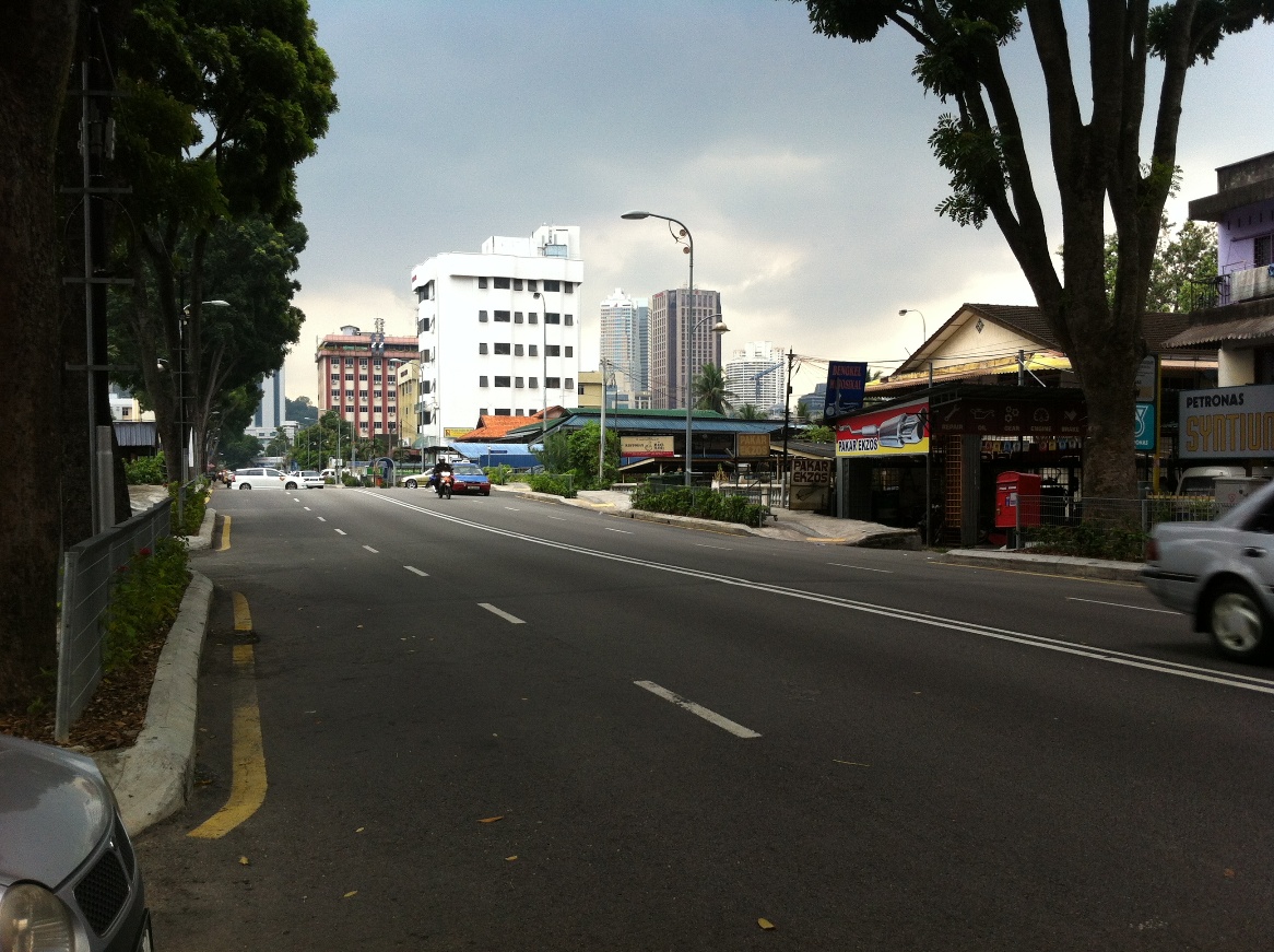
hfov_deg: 52.7
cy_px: 476
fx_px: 1286
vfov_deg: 40.6
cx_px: 637
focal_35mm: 35
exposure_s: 1/120
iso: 80
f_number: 2.8
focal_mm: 3.85
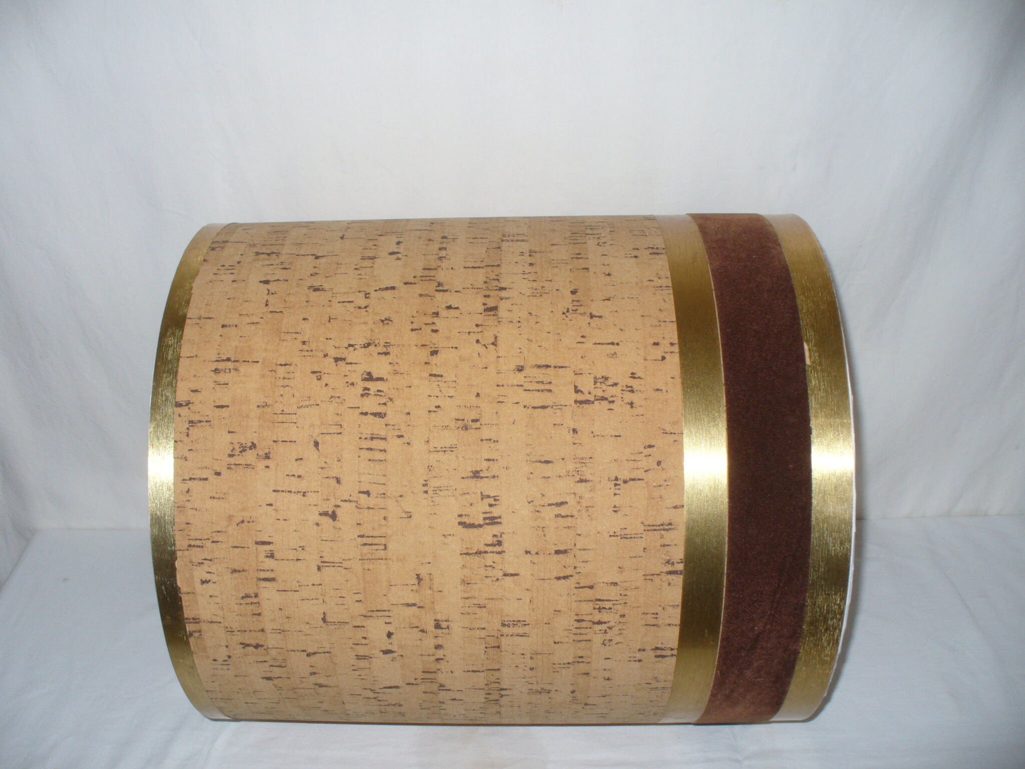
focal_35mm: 37
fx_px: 1096
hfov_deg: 50.1
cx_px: 512
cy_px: 384
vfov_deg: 38.7
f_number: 2.8
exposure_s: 1/30
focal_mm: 6.1
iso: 100
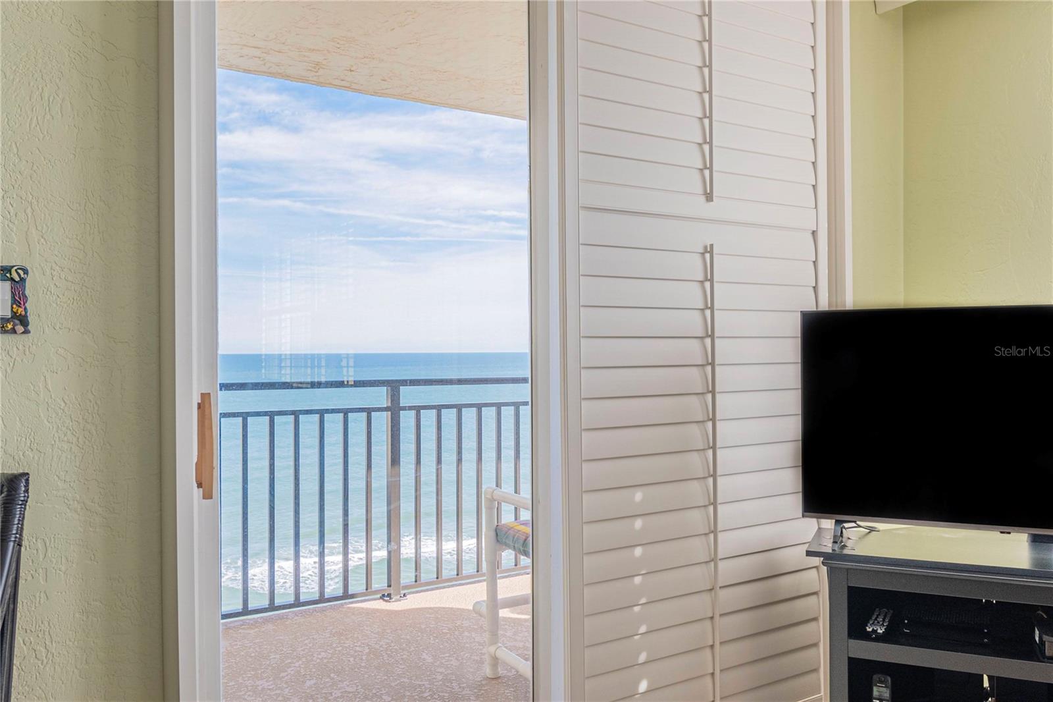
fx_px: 877
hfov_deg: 61.9
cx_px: 526
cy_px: 351
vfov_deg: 43.6
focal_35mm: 30
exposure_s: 1/1250
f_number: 7.1
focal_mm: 20
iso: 320
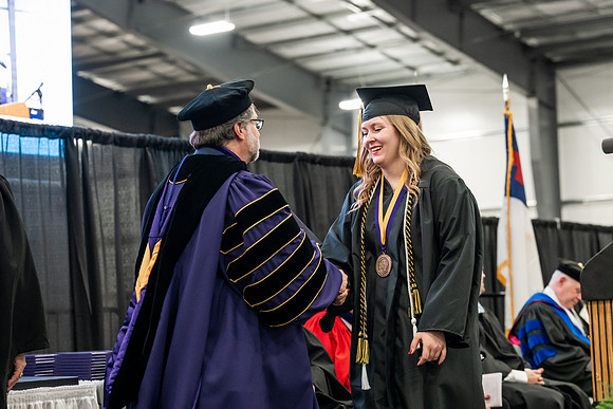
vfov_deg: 16.1
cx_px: 306
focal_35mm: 85
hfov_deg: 23.9
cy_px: 204
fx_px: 1448
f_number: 4
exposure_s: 1/200
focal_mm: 85
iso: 4000
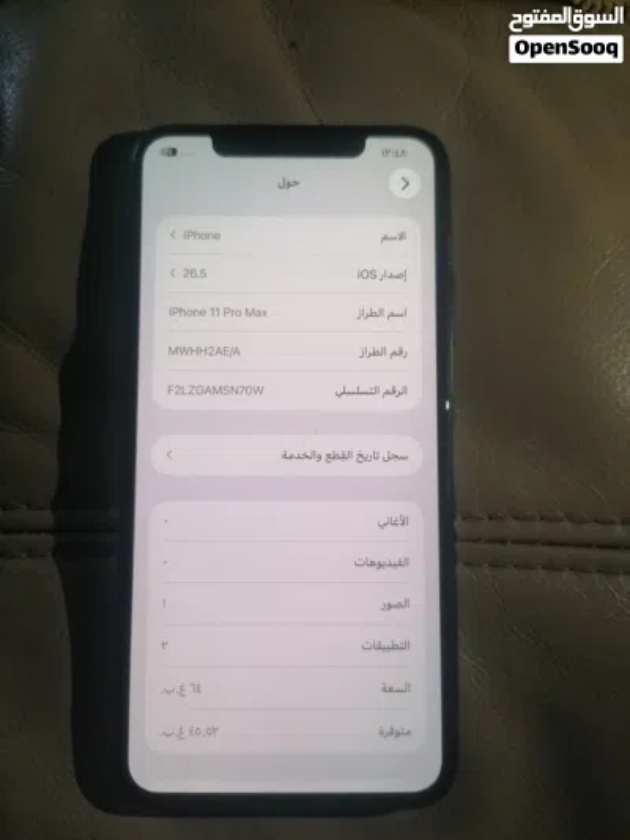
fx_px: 655
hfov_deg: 51.4
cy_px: 420
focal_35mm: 27
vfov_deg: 65.3
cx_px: 315
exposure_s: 1/33.3
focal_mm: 5.3
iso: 160
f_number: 1.8
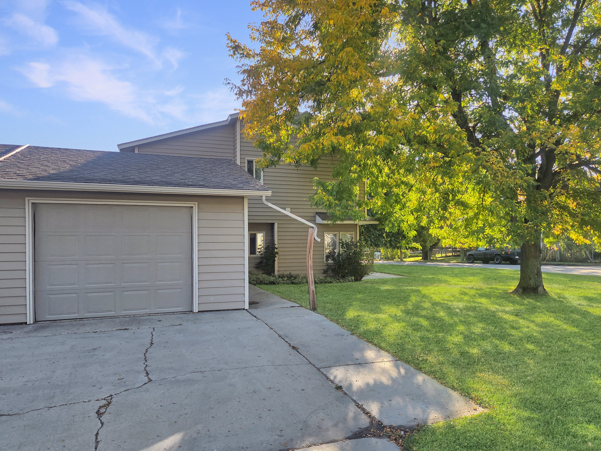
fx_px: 399
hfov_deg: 73.9
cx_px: 300
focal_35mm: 23
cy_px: 226
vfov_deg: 58.9
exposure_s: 1/2423
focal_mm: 5.4
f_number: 1.8
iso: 80
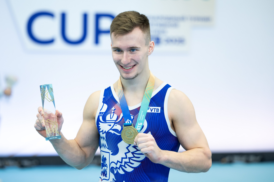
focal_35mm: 135
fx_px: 1027
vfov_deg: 10.1
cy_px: 81
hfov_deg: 15.2
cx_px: 127
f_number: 2.8
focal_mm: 110
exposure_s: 1/500
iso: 1250
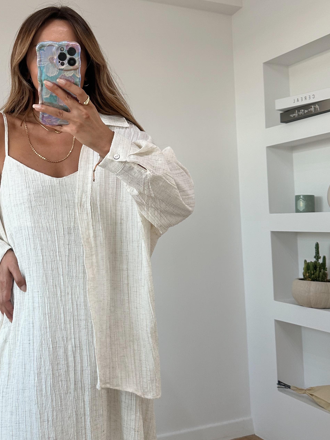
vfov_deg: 48.8
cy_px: 188
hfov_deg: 37.2
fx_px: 483
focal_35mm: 38
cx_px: 105
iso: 125
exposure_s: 1/100
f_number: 1.78
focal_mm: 6.86
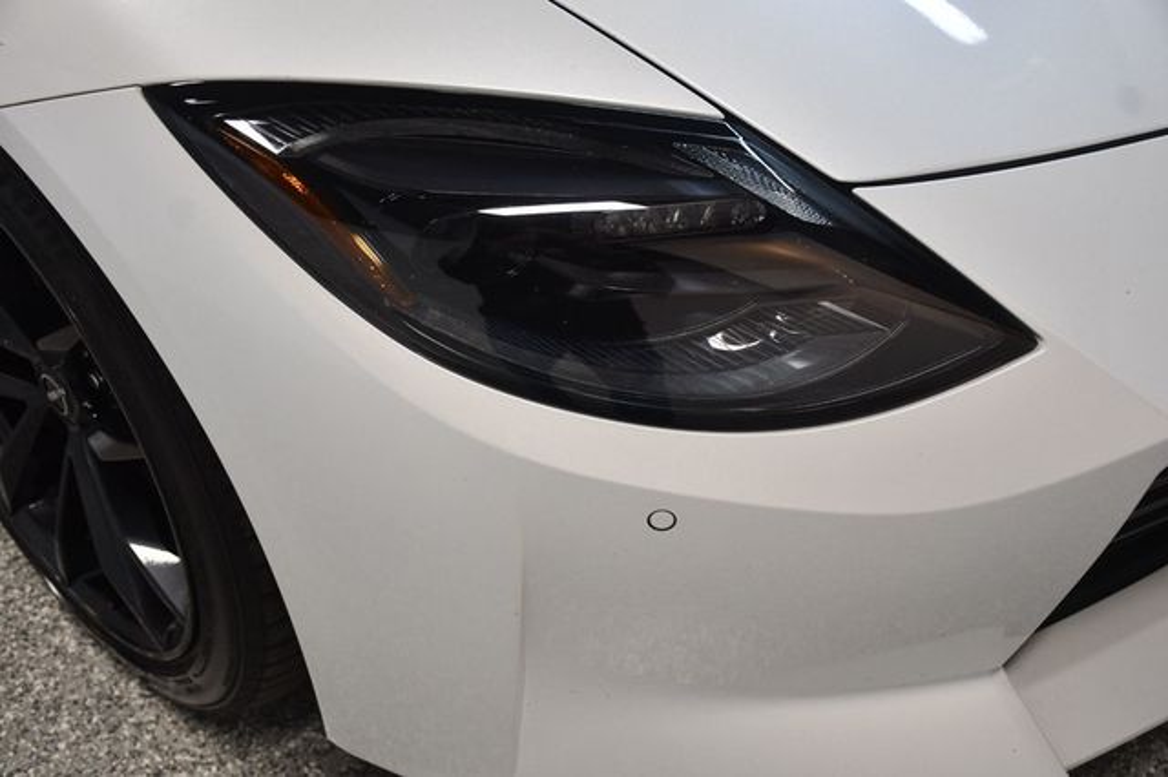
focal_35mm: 45
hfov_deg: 43.6
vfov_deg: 29.8
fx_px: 1459
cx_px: 584
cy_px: 388
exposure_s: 1/125
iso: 1250
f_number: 4
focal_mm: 30
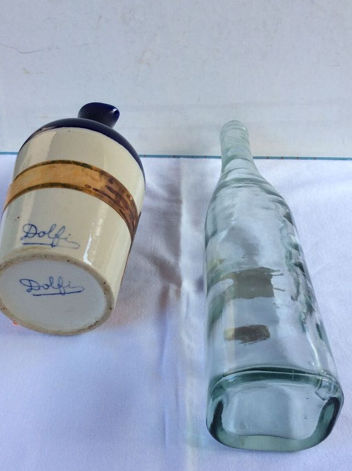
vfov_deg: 50.0
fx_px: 503
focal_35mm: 37
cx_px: 162
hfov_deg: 38.5
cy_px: 269
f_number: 2.4
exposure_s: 1/137
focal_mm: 3.3
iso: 32
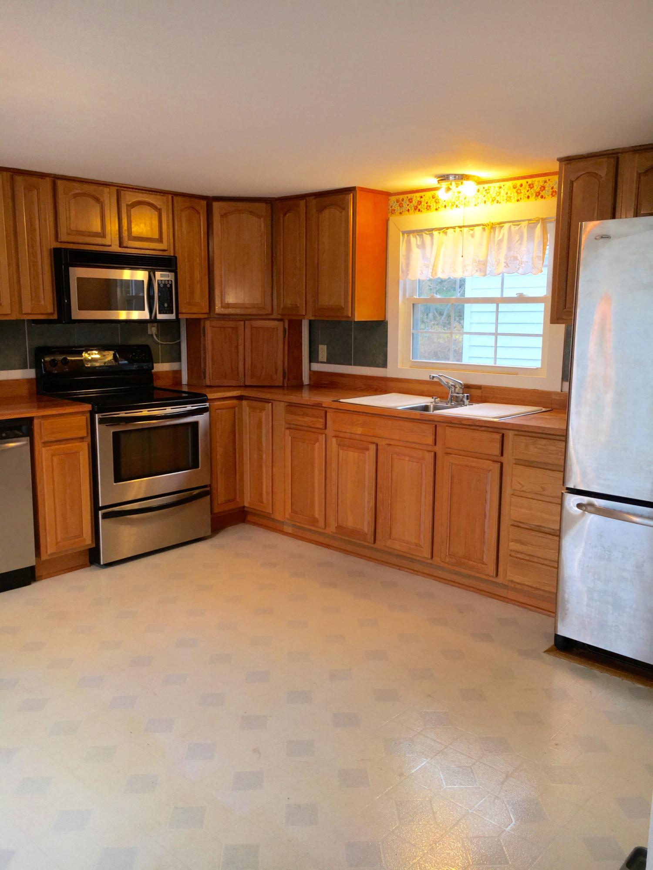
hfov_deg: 48.2
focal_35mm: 29
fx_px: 729
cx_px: 326
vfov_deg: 61.7
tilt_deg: -9.9
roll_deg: +0.5
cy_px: 435
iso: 25
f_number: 2.2
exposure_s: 1/51
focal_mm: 4.15
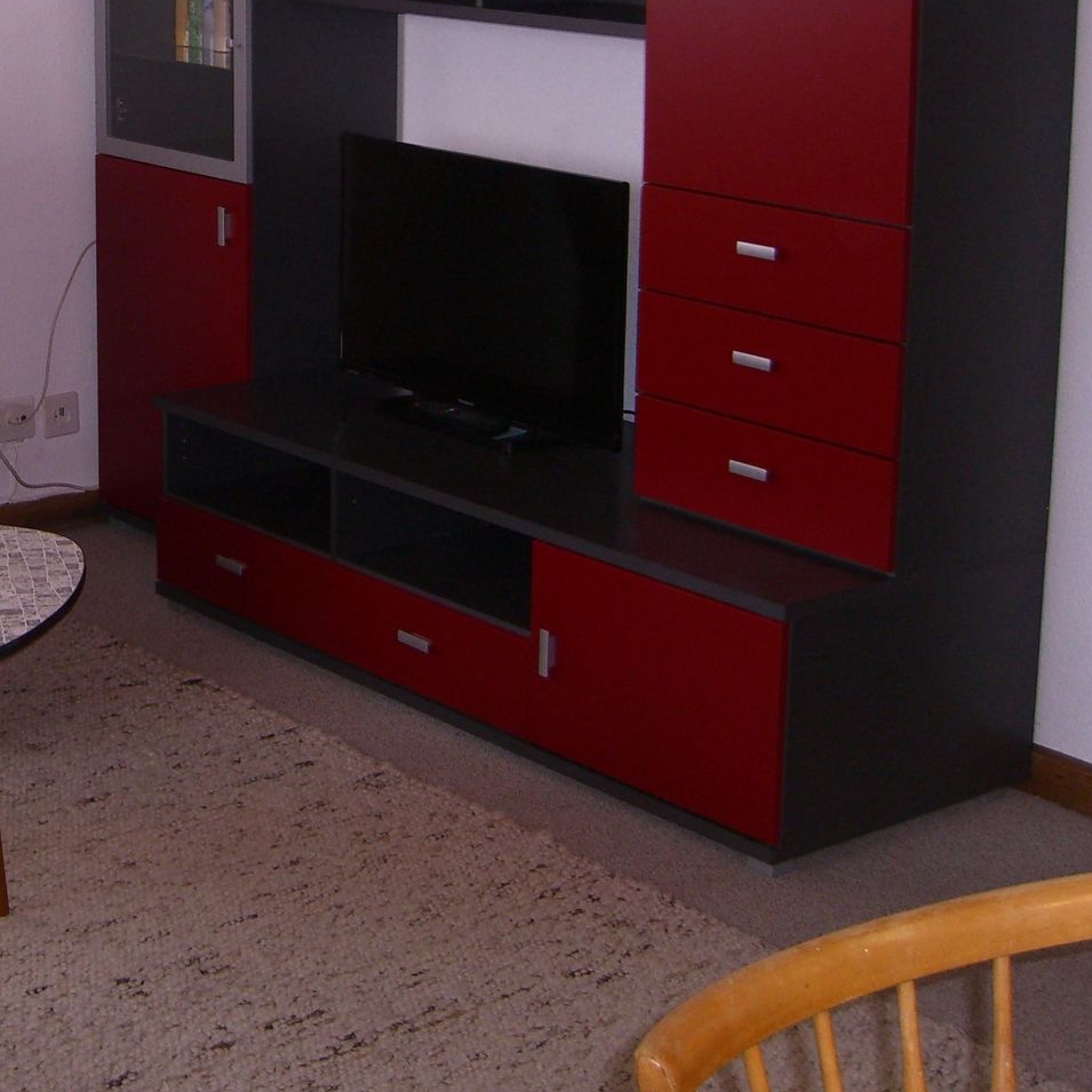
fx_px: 2570
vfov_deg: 23.7
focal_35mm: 72
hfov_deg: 23.1
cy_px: 264
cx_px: 18
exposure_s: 1/60
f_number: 2.8
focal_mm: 7.9
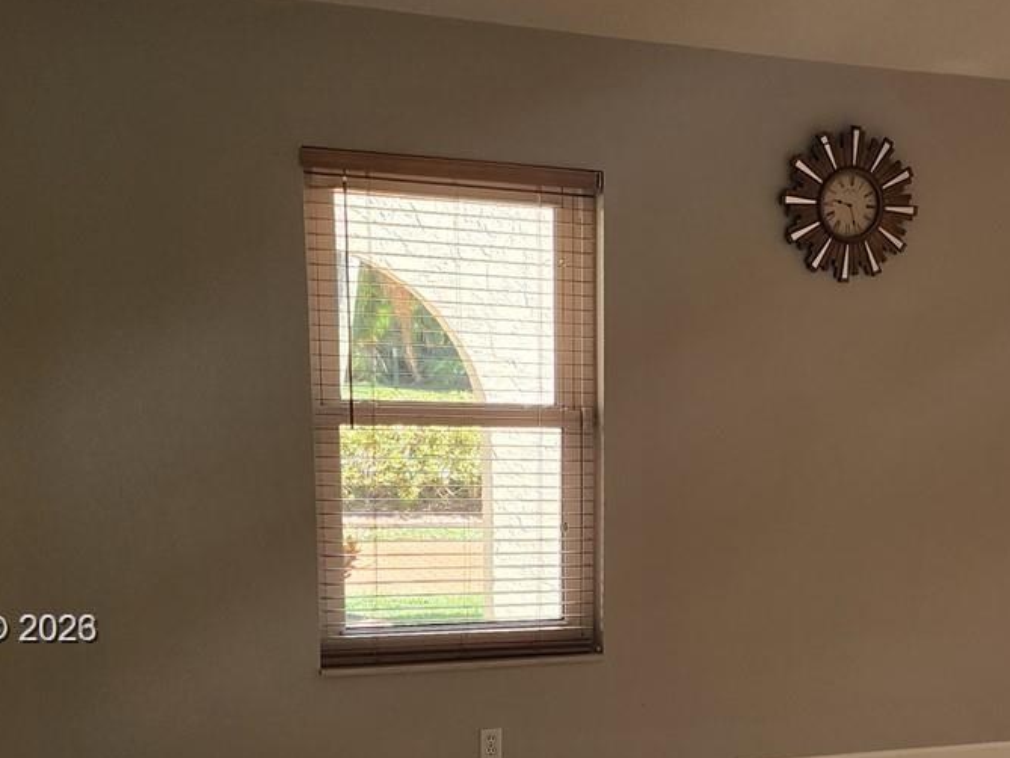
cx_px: 835
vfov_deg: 26.0
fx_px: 1605
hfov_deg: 33.7
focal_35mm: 55
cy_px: 631
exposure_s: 1/120
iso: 125
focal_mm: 6.4
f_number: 1.8
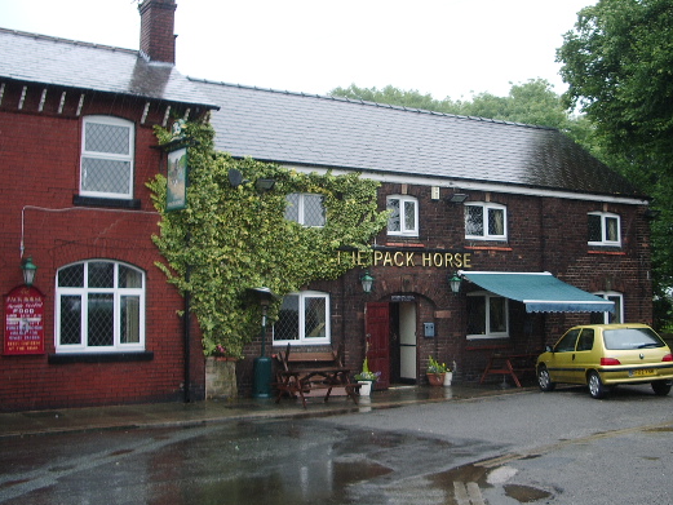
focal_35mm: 43
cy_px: 240
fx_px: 836
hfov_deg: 43.6
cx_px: 402
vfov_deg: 33.6
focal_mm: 5.8
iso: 50
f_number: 2.6
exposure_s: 1/160
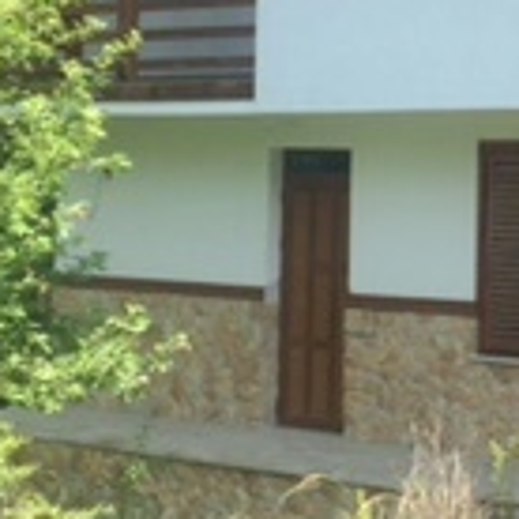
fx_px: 2019
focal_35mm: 119
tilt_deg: +1.1
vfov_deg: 14.6
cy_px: 105
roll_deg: -1.7
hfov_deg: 14.3
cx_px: 594
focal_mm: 4.15
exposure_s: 1/324
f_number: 2.2
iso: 32
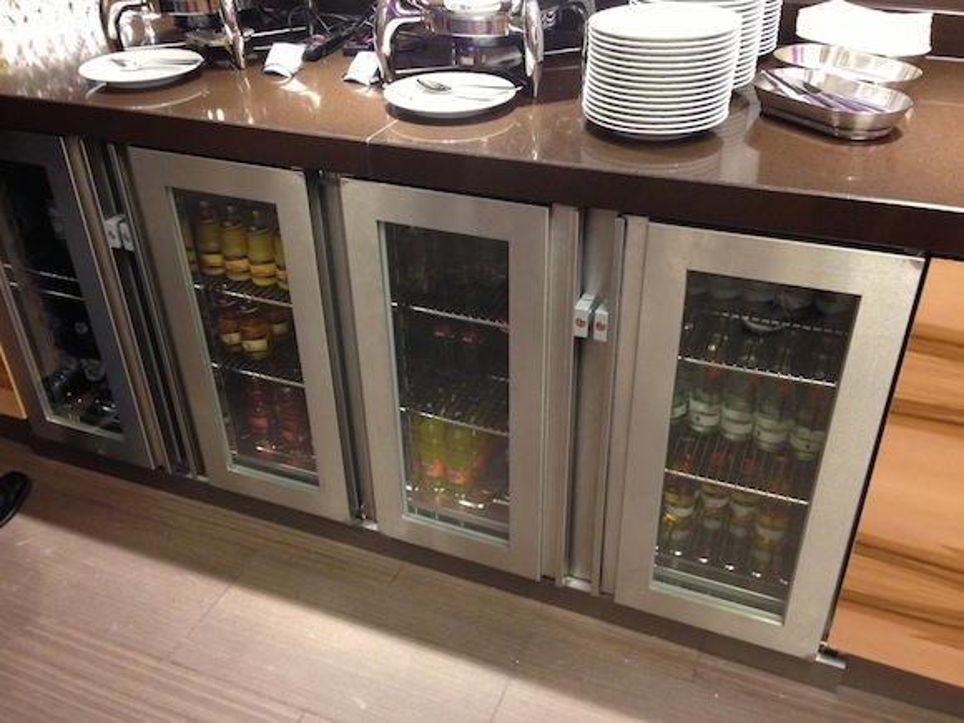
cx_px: 482
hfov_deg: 55.4
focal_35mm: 33
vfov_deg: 42.9
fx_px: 919
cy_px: 362
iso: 160
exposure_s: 1/20
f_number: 2.4
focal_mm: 4.13
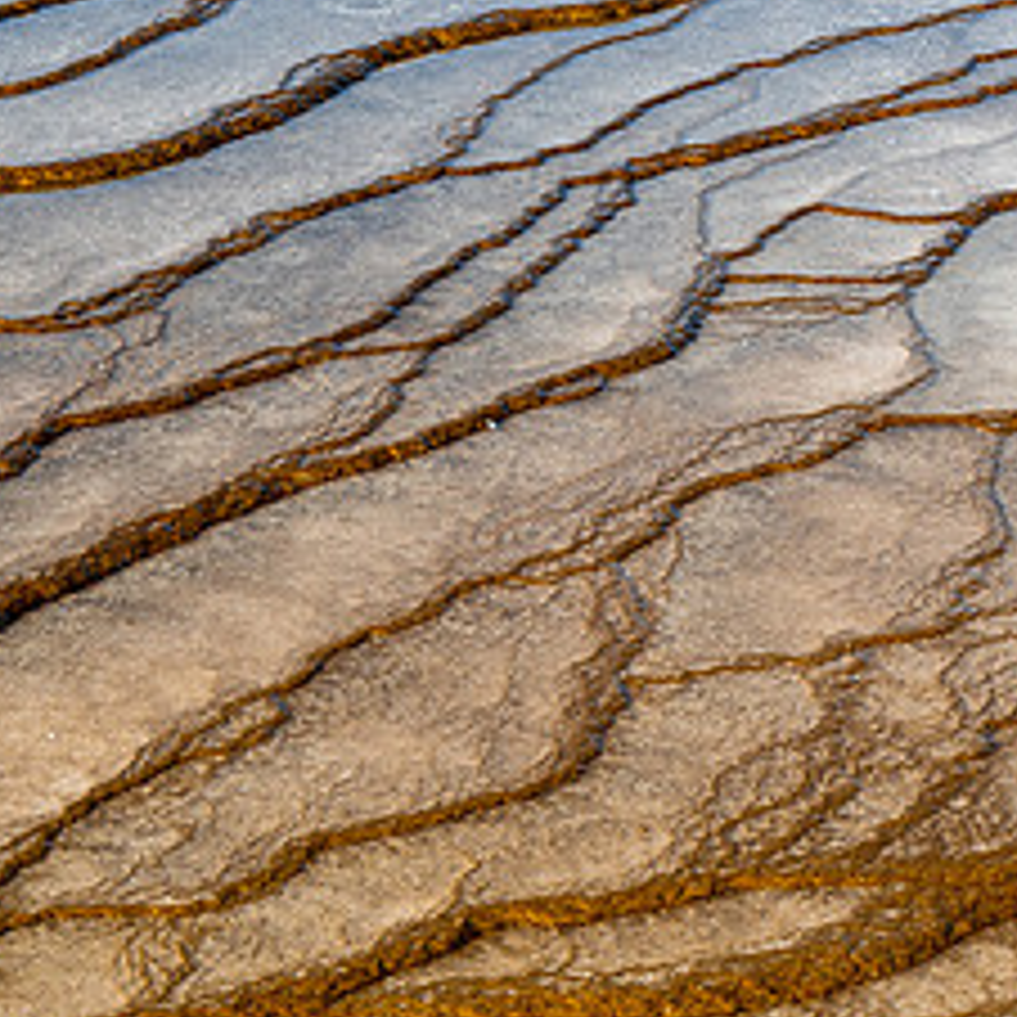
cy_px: 436
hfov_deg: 13.7
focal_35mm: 127
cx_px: 500
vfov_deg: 13.7
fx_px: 4221
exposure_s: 1/100
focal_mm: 50
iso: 100
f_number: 11
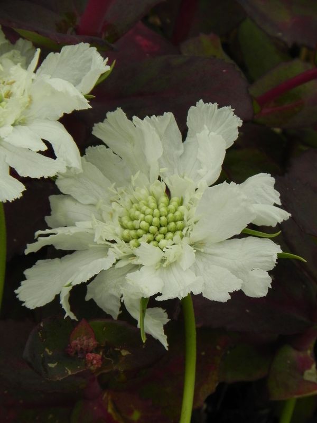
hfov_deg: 3.9
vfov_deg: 5.3
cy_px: 212
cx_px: 158
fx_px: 4603
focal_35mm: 377
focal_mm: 67.2
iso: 160
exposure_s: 1/400
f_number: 8
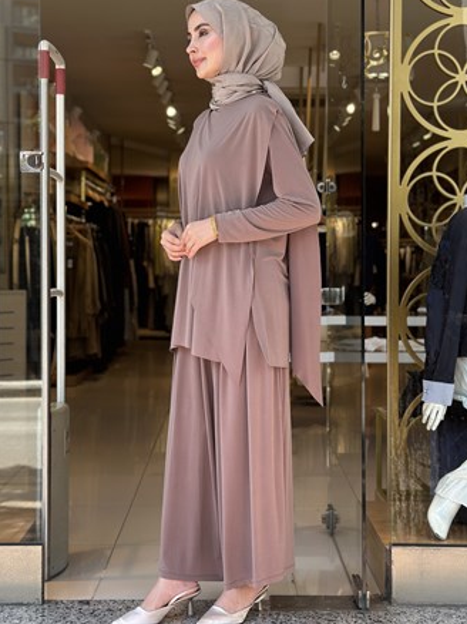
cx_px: 206
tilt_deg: -0.8
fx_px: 1026
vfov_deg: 33.8
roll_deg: -1.1
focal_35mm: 57
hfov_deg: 25.6
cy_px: 289
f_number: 1.78
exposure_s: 1/475
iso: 80
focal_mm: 6.86
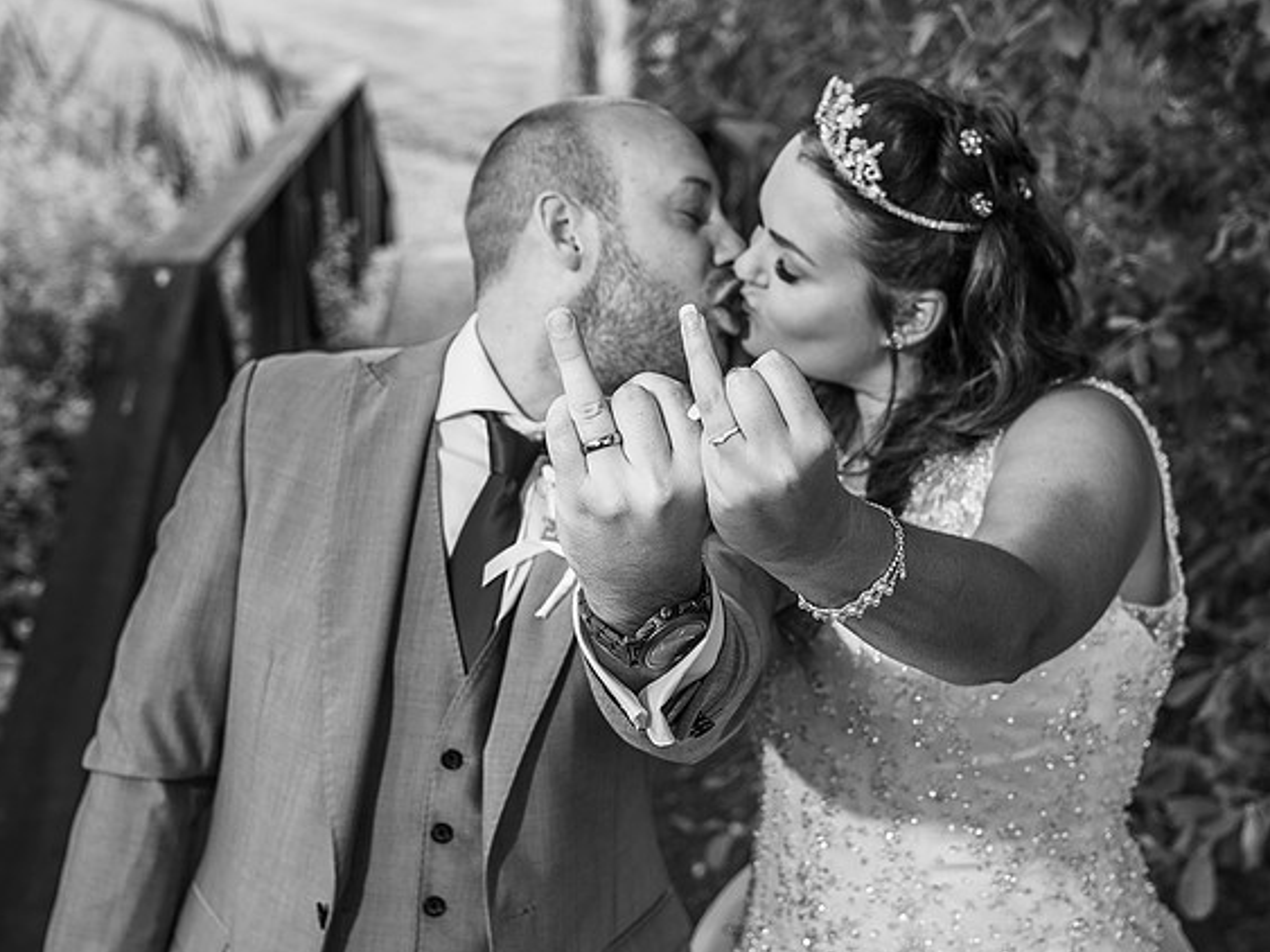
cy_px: 449
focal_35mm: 59
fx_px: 2164
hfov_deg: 32.7
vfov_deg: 24.8
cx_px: 725
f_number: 3.5
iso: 100
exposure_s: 1/160
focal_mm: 35
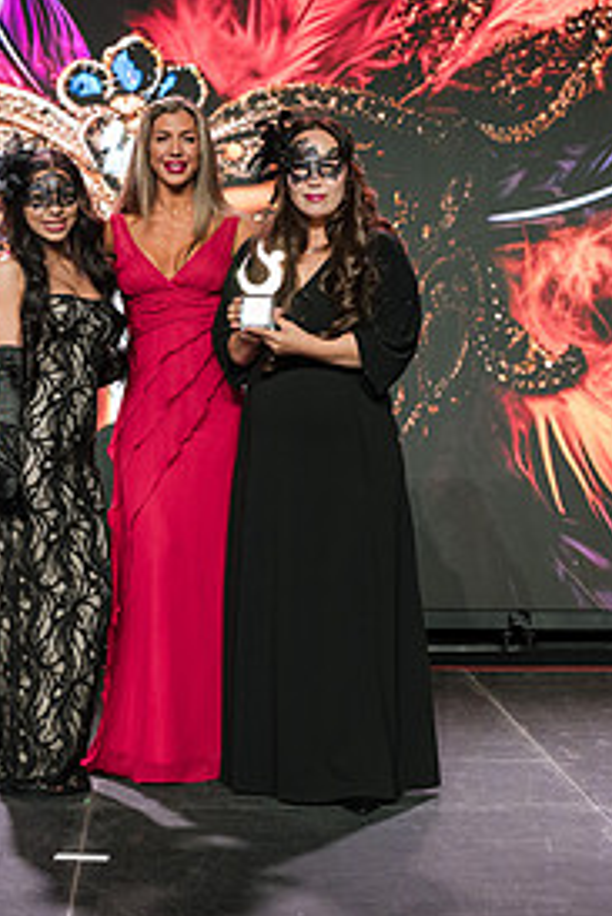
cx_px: 164
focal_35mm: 82
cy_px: 348
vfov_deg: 24.7
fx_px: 2088
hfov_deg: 16.6
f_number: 2.8
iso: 800
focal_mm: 50
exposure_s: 1/160
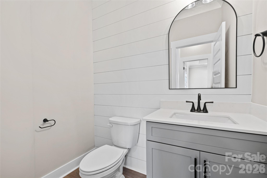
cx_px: 134
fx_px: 111
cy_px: 89
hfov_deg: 100.4
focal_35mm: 15
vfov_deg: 77.4
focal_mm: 15
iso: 100
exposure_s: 2.5
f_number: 11
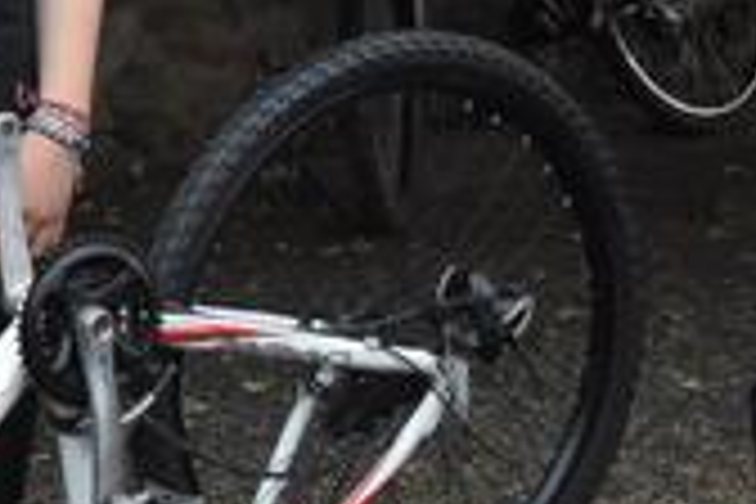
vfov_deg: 9.1
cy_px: 106
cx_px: -616
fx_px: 3150
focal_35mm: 150
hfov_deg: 12.5
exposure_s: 1/60
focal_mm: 24
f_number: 3.8
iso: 2200
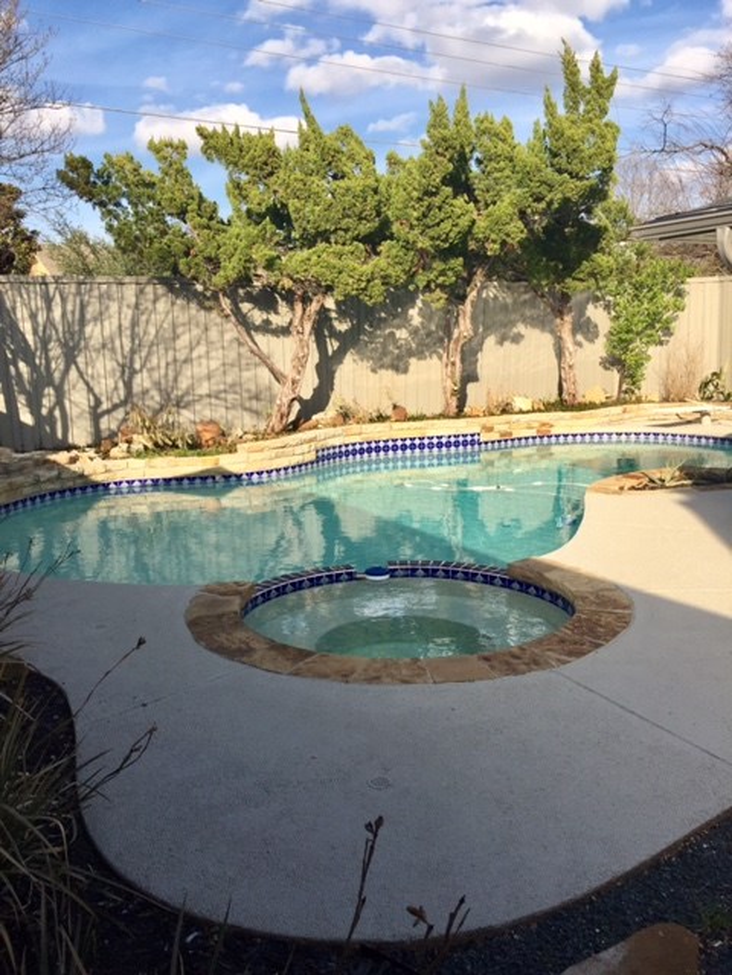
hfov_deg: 48.2
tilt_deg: -7.6
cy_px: 488
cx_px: 366
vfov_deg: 61.7
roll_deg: +1.4
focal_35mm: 29
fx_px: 818
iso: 32
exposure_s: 1/1647
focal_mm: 4.15
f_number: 2.2
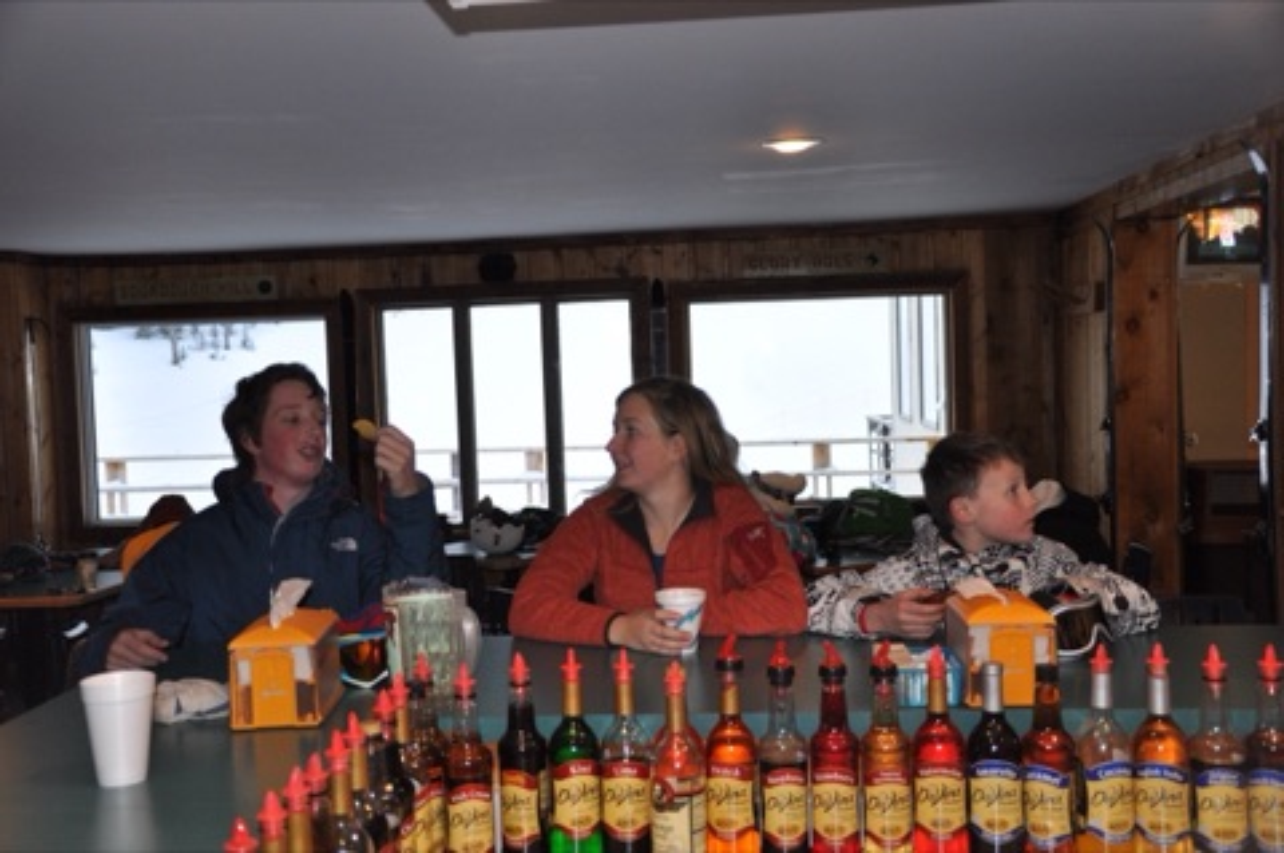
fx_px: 1390
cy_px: 426
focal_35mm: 39
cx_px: 642
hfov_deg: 49.6
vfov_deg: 34.1
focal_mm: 26
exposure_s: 1/125
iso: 560
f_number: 4
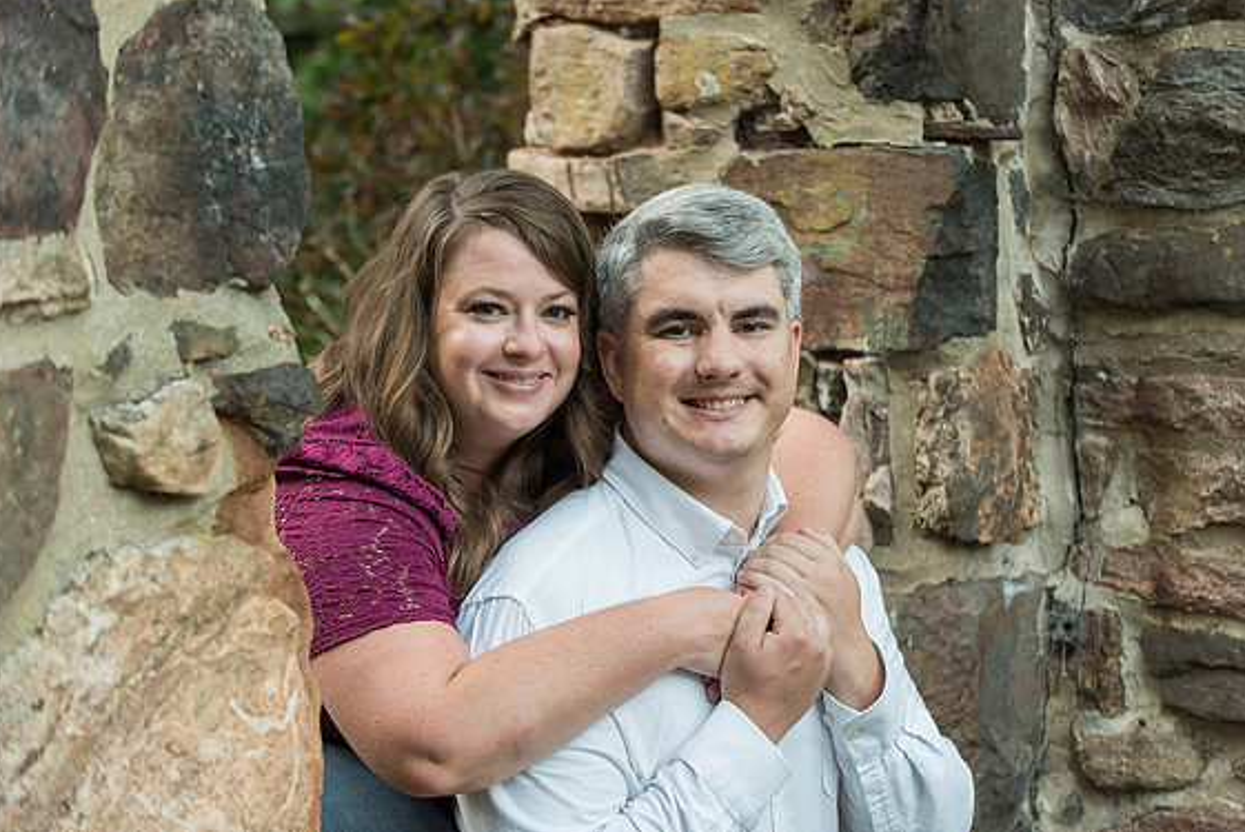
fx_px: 3219
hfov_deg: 21.9
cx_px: 628
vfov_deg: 14.7
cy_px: 407
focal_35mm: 93
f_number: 4
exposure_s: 1/80
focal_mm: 90
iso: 640
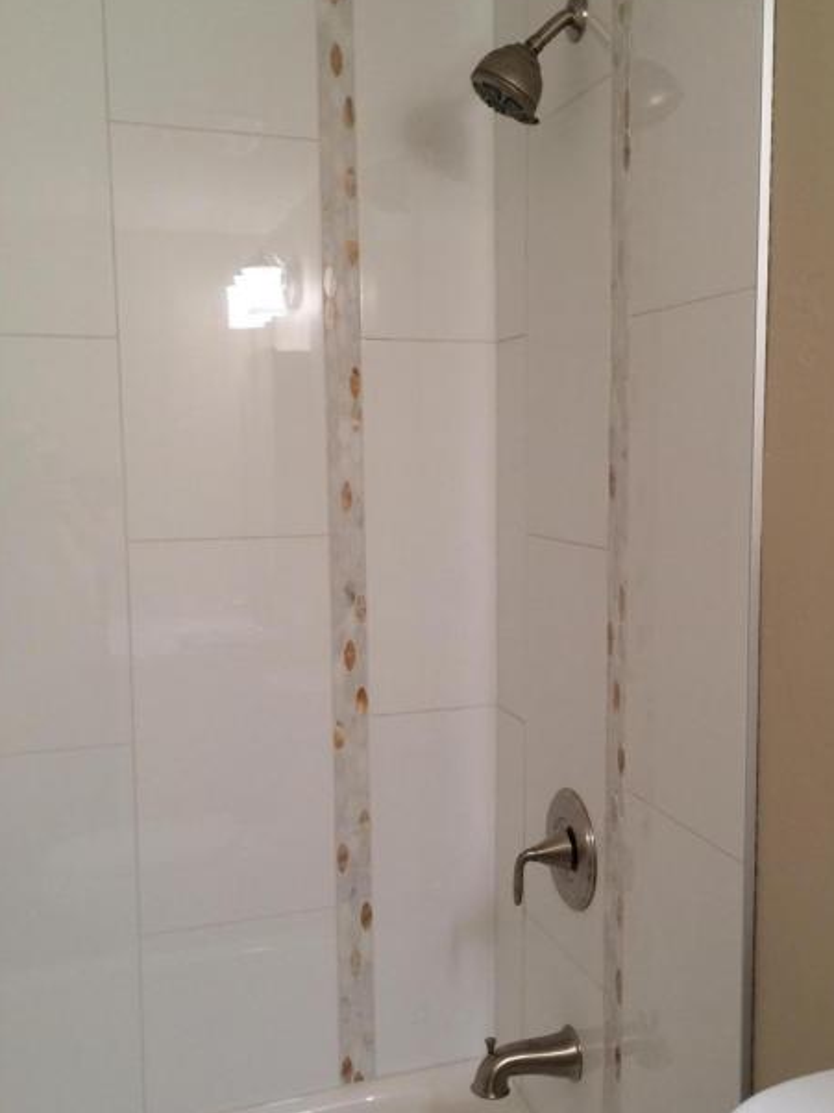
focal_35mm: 37
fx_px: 1189
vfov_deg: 50.2
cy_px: 566
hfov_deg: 38.4
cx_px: 529
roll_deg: +1.7
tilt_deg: -6.4
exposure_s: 1/30
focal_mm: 4.15
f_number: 2.2
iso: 64
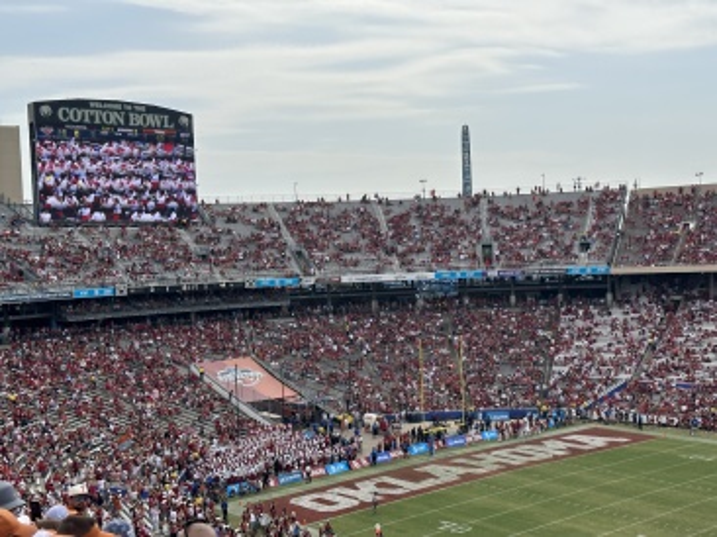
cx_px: 358
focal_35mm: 48
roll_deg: +2.3
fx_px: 994
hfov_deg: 39.7
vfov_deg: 30.2
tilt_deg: -2.0
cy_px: 268
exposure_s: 1/7092
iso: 64
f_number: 1.78
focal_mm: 6.86
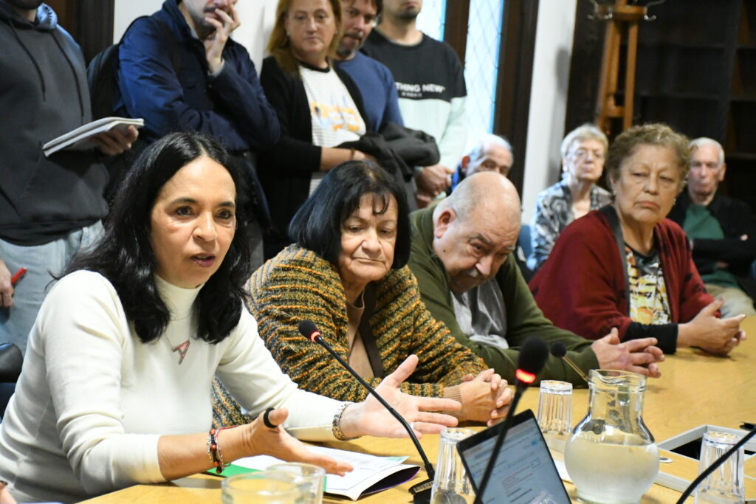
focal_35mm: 78
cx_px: 378
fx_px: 1638
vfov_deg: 17.5
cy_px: 252
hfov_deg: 26.0
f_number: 4.8
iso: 12800
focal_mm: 52
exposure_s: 1/160
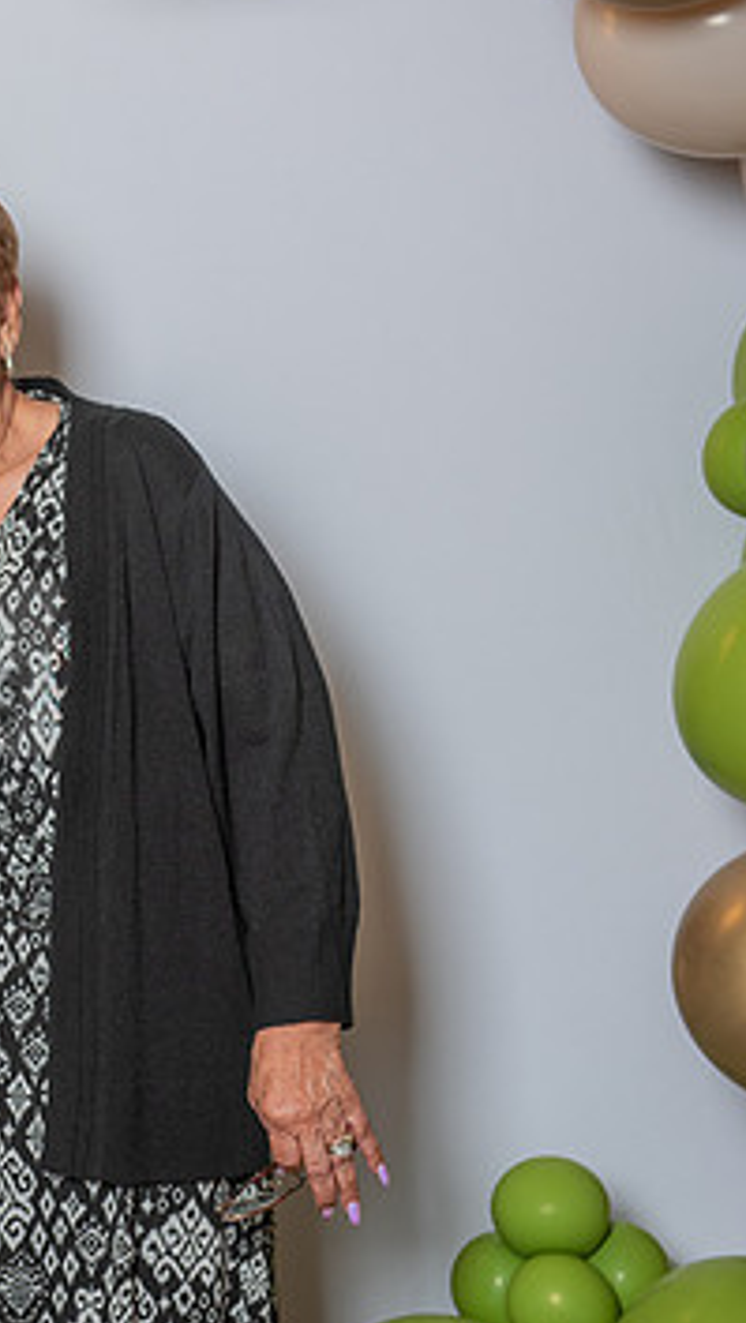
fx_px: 3616
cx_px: -263
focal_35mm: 103
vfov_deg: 20.7
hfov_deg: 11.4
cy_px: 619
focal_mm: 56
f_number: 4
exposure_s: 1/200
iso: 200
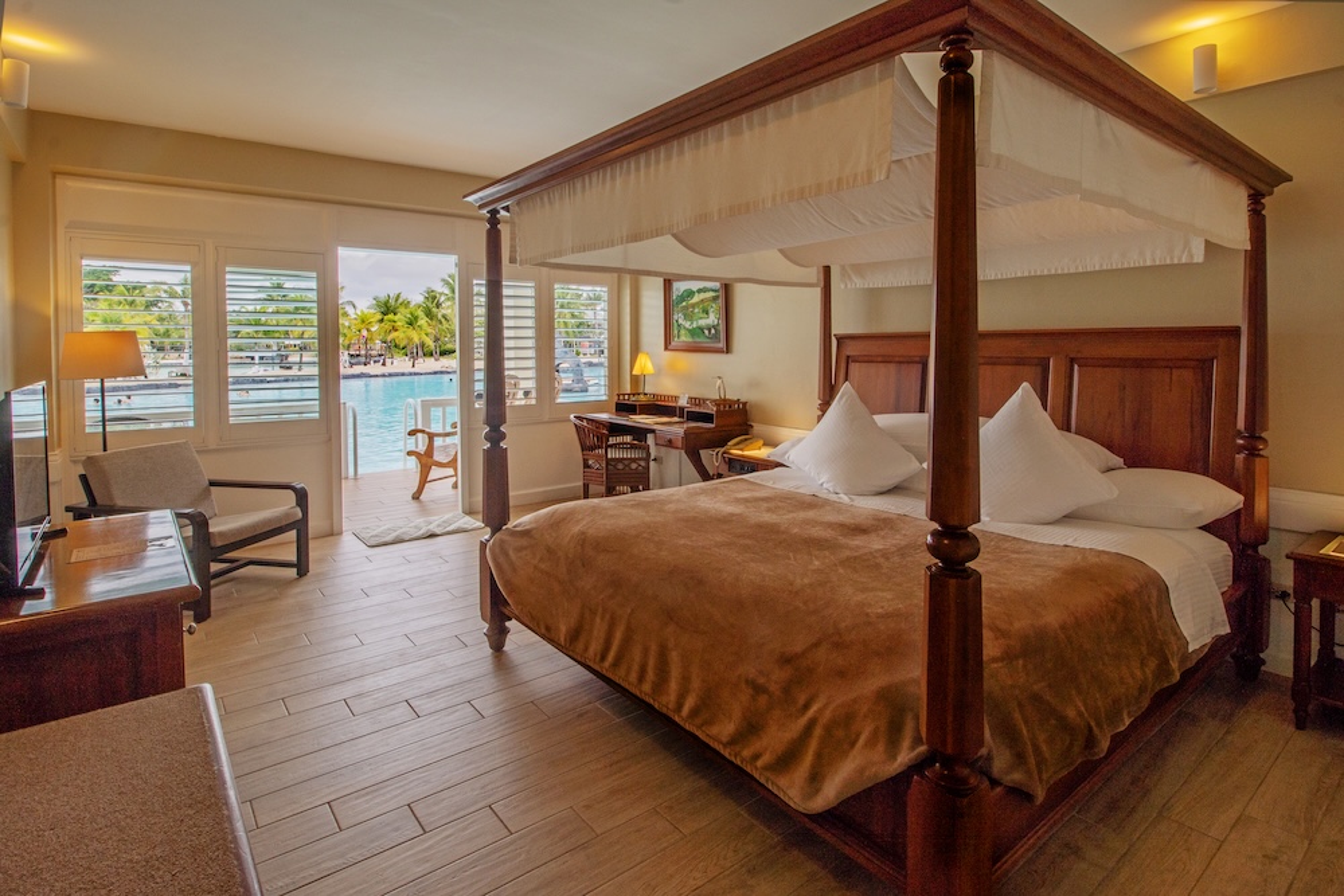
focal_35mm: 18
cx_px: 672
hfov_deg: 90.0
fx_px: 672
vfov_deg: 67.4
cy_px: 448
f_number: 16
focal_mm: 12
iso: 100
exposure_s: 1/8
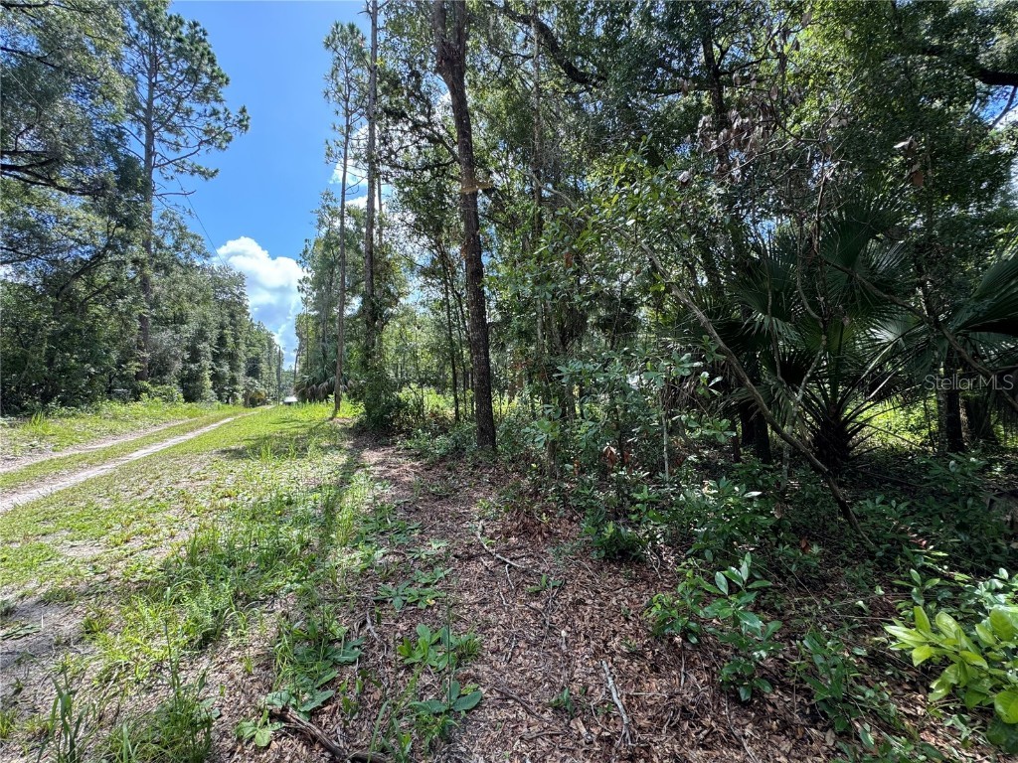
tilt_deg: +2.2
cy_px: 382
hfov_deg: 102.1
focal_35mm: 14
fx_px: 412
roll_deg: +1.3
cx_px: 509
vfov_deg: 85.7
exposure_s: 1/264
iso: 40
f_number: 2.2
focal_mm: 2.22
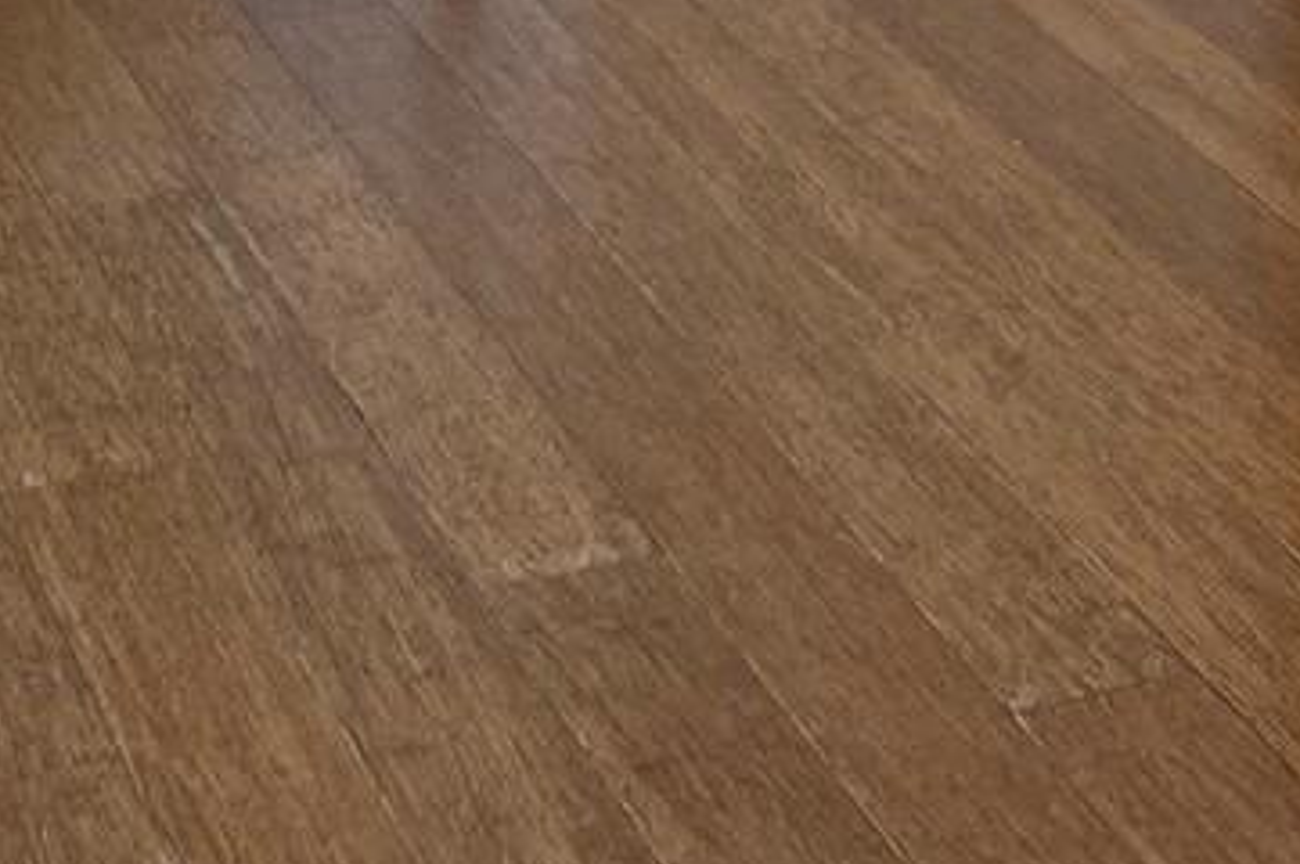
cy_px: -1040
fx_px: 4329
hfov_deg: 16.9
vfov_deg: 10.2
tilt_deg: -6.2
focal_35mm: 120
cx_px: 1113
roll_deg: -0.1
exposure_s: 1/121
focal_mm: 4.25
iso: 100
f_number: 1.8
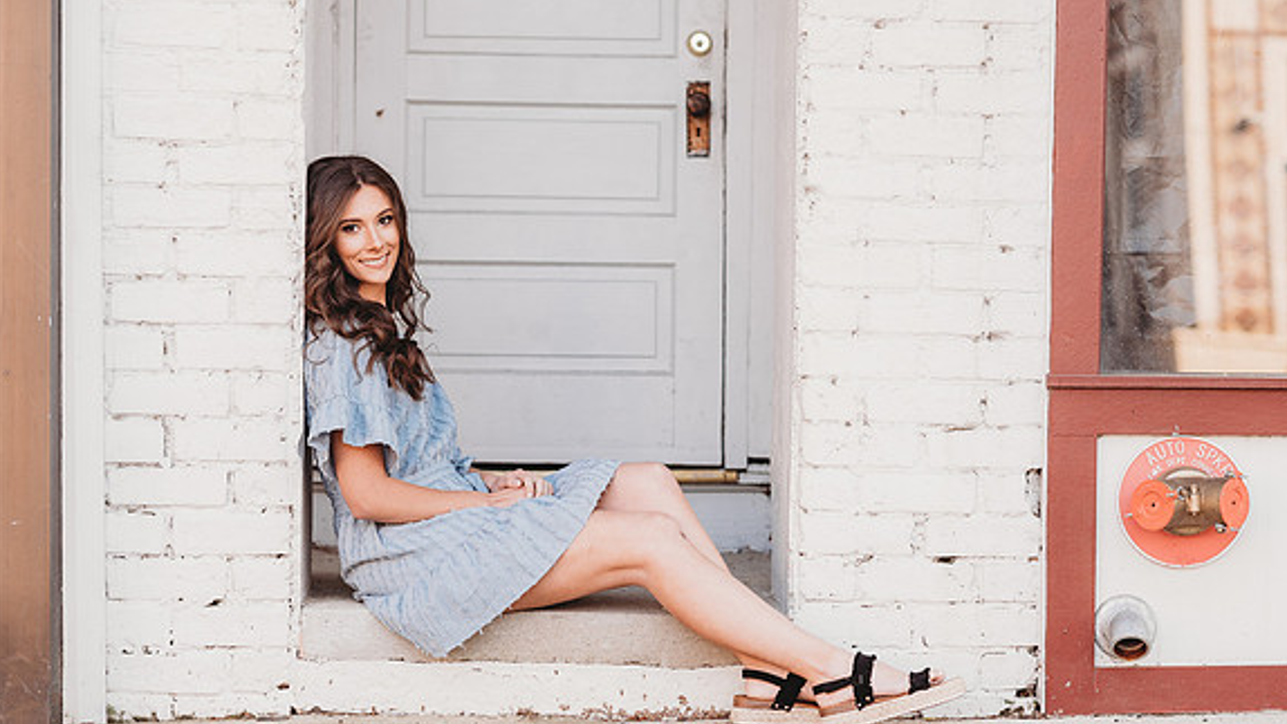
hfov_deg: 22.7
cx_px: 664
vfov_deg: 12.9
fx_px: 3208
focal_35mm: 94
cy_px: 373
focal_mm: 85
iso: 100
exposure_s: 1/160
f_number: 2.5
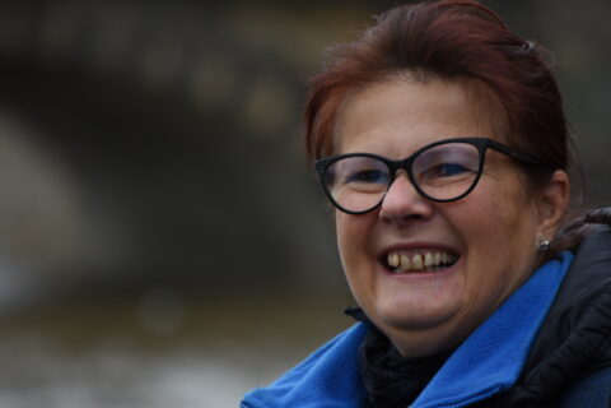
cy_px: 204
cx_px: 306
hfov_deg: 7.8
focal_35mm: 262
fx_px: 4455
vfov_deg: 5.2
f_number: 5
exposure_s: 1/100
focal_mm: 175
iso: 140
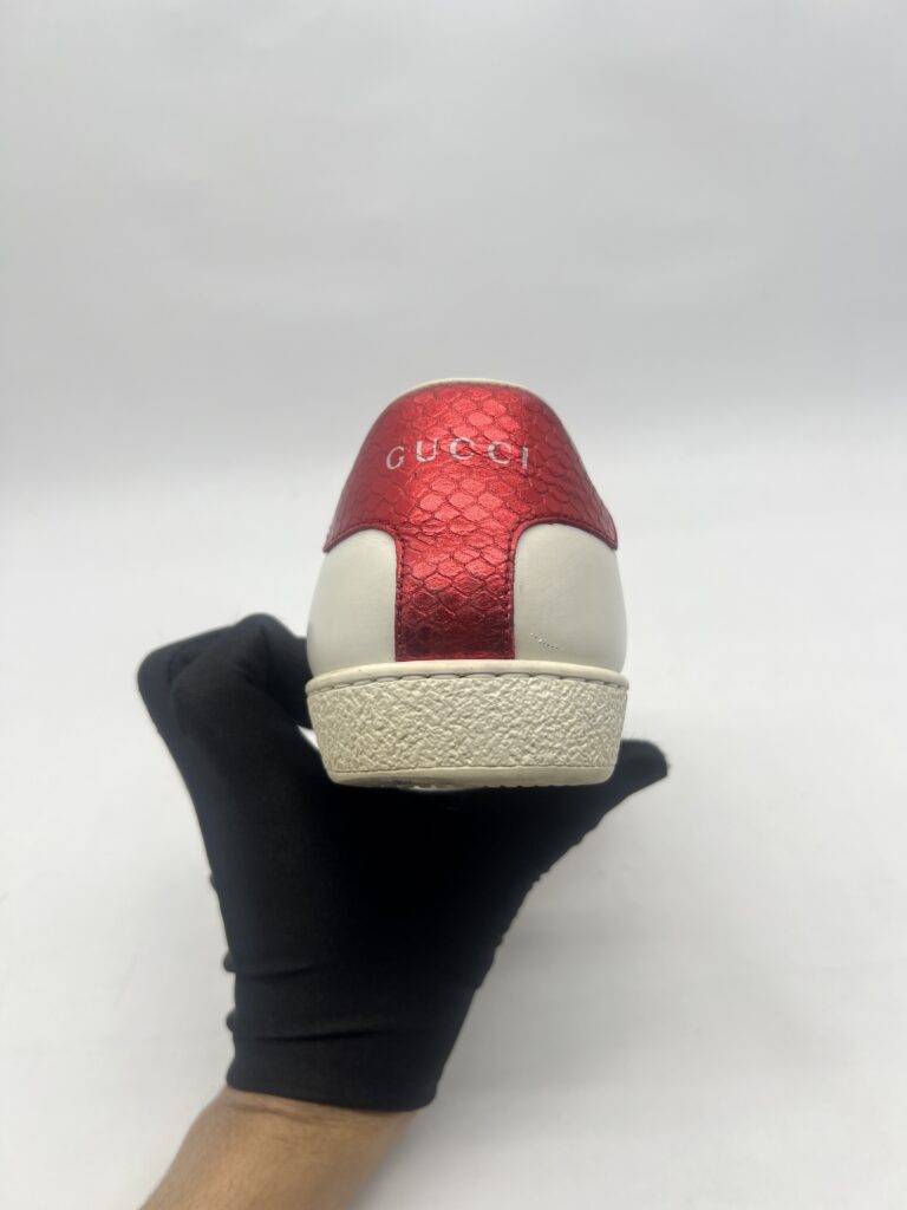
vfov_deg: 67.3
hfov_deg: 53.1
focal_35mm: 26
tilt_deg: -28.2
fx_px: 908
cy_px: 605
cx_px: 454
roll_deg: +4.3
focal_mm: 5.7
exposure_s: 1/166
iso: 40
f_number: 1.5
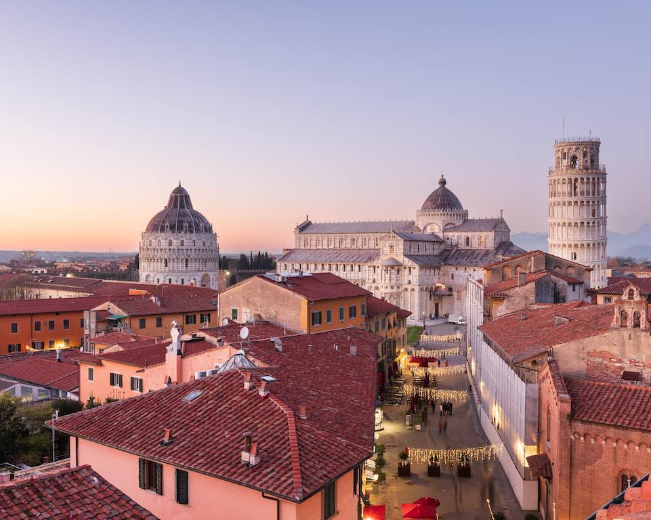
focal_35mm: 34
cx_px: 396
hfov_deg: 52.4
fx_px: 655
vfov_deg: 43.3
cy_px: 268
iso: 64
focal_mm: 29
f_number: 11
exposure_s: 6
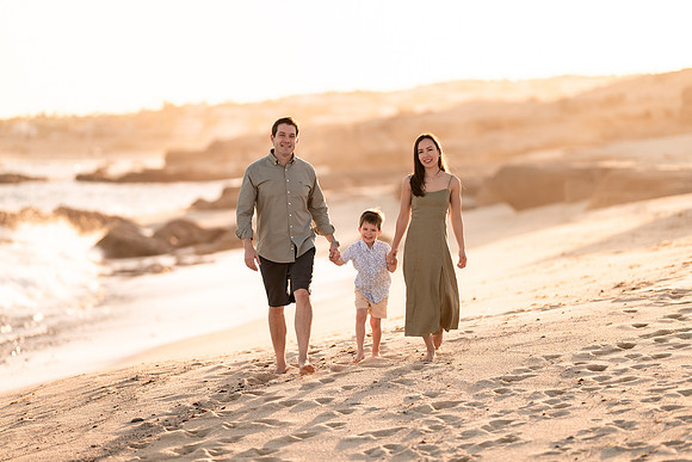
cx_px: 346
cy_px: 231
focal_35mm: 135
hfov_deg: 15.2
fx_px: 2595
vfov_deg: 10.2
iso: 100
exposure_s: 1/3200
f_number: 1.8
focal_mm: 135
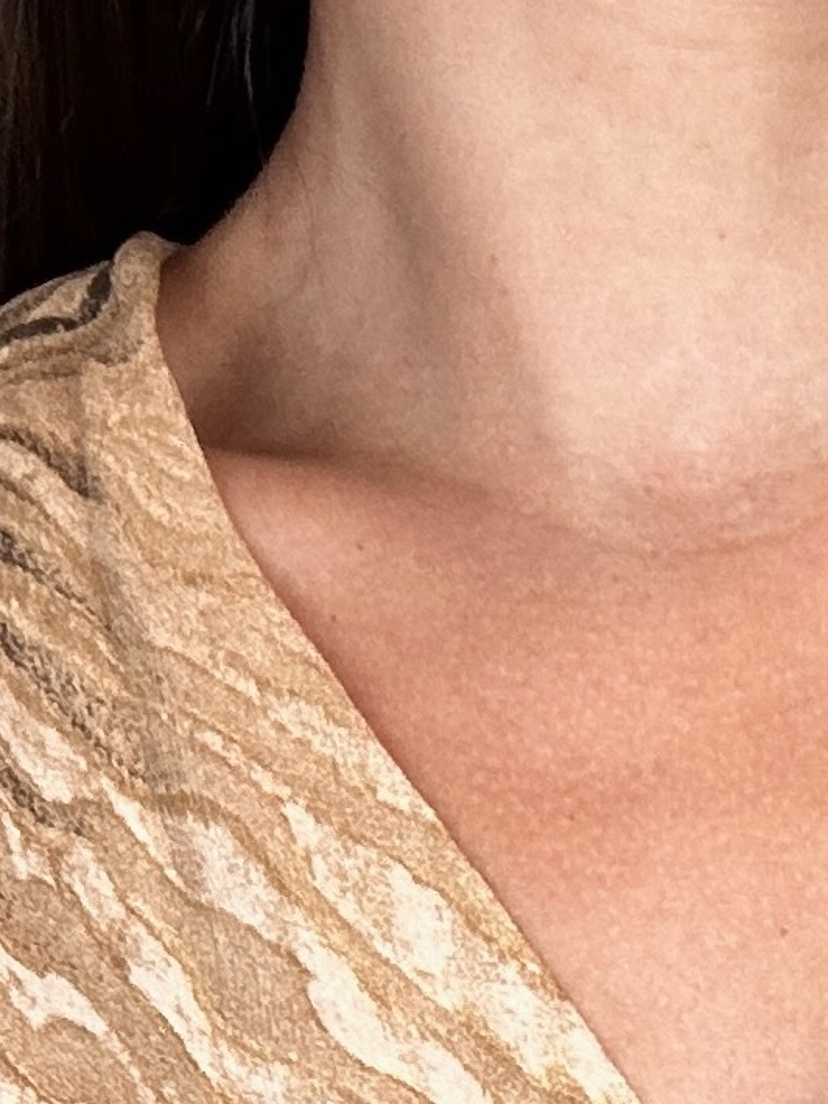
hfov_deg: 12.2
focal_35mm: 121
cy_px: 2150
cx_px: 717
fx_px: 3858
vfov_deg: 14.0
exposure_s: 1/100
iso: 64
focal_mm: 2.69
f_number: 1.9
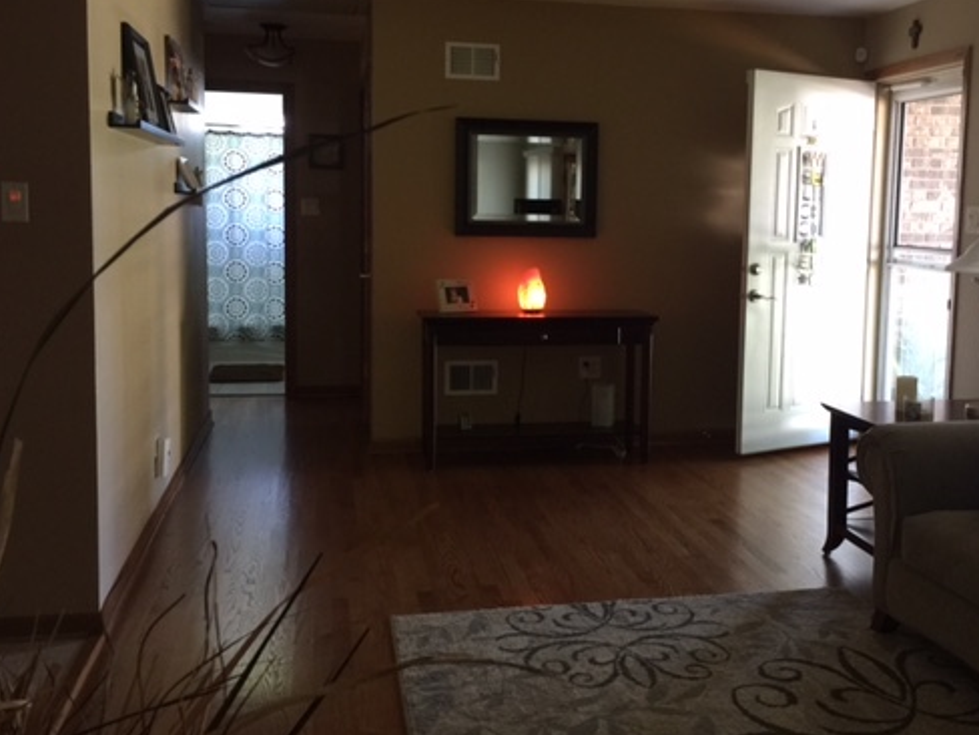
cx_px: 568
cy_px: 325
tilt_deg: -7.1
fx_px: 1075
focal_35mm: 38
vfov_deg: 37.7
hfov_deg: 48.8
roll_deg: -2.1
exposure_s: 1/15
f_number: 2.2
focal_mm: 4.15
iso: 80
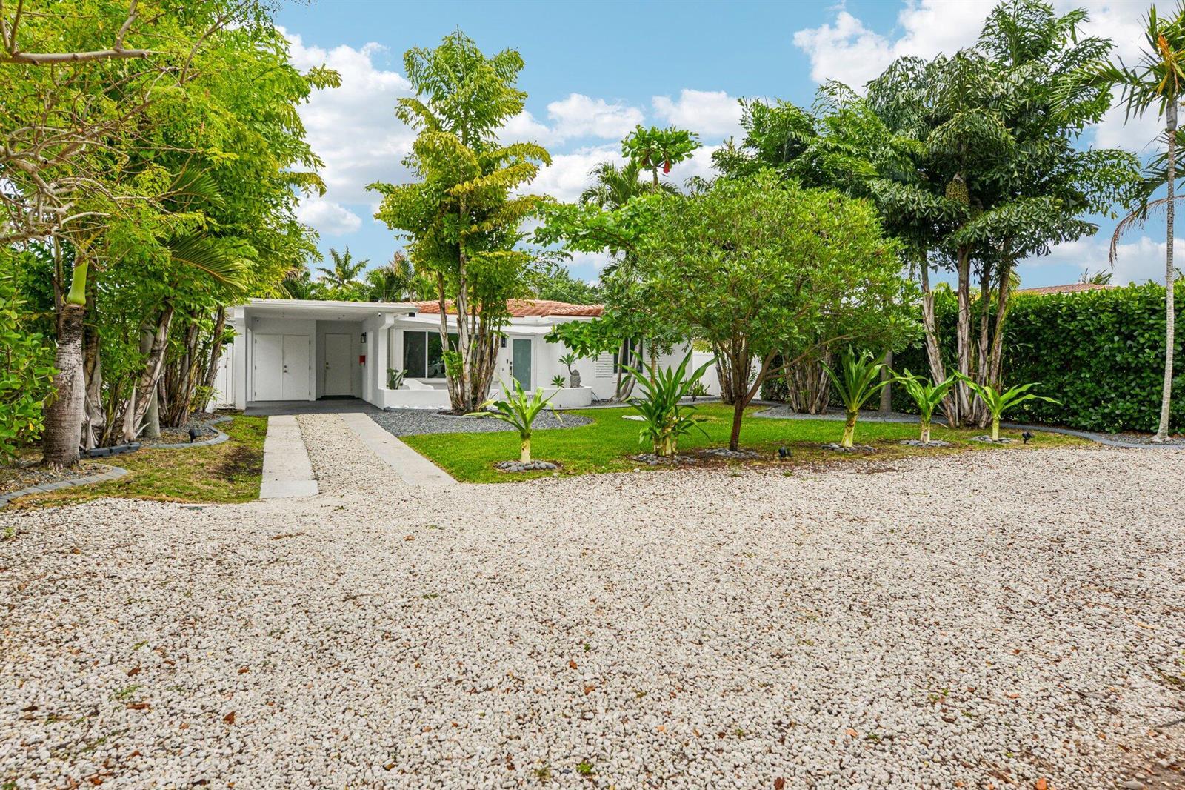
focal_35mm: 21
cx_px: 592
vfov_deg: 59.5
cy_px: 395
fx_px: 691
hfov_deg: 81.2
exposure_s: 1/500
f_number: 8
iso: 200
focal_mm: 21
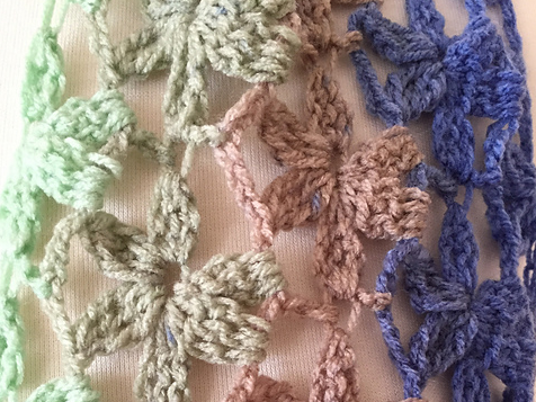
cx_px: 268
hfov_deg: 47.9
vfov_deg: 34.9
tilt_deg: -23.5
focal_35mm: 39
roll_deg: +3.5
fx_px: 604
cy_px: 356
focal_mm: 4.15
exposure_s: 1/30
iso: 160
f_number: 2.2
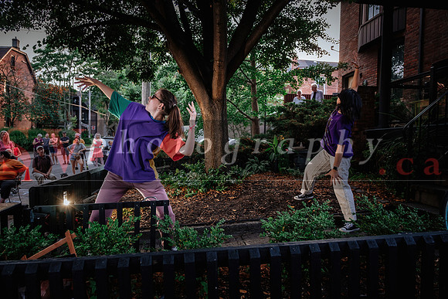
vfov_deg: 53.2
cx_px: 224
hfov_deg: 73.7
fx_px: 299
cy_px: 150
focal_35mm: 24
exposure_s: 1/250
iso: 400
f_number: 2.8
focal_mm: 16
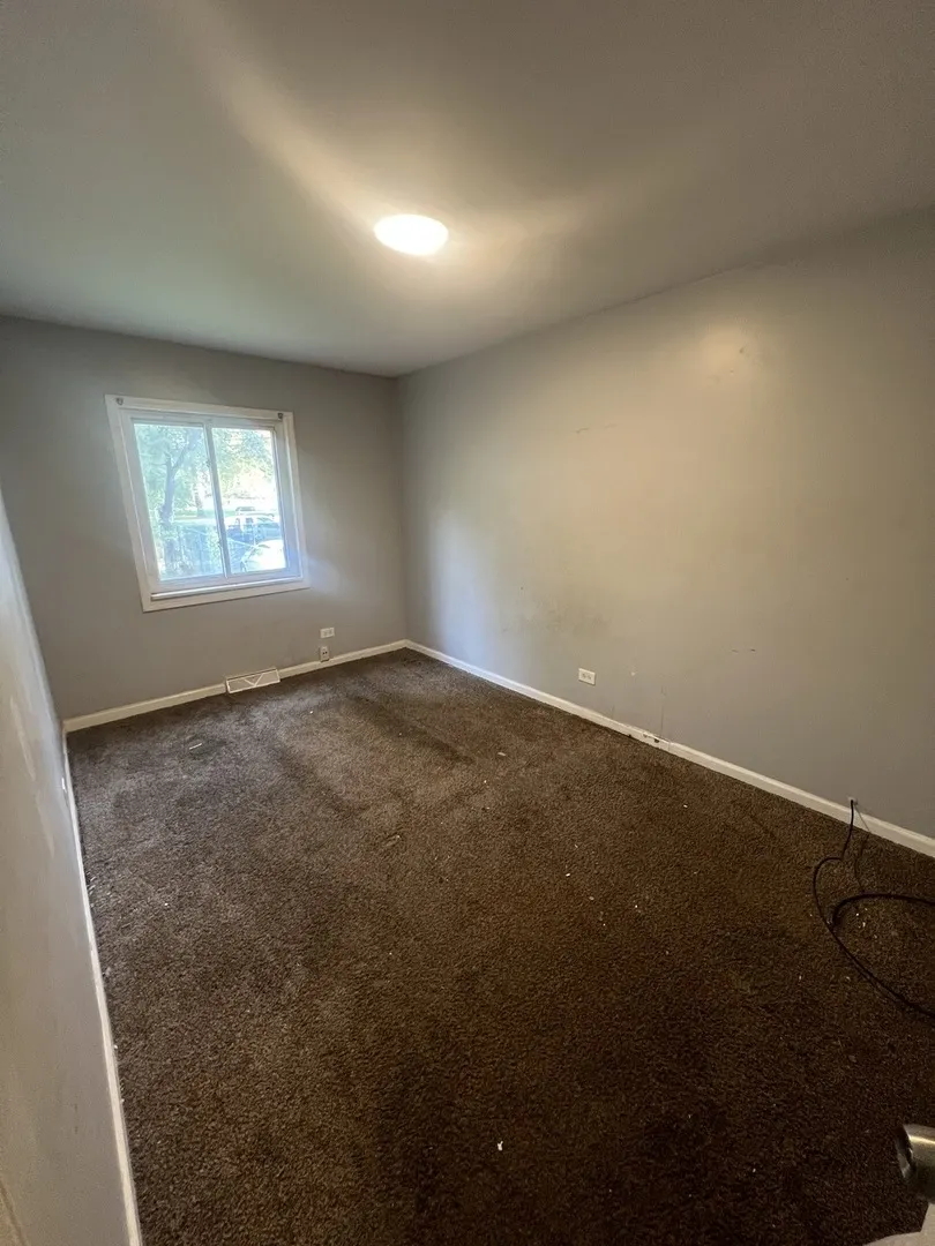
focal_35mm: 13
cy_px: 623
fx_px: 468
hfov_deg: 89.9
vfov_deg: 106.2
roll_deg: +1.8
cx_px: 468
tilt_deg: -13.9
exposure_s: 1/60
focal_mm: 1.57
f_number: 1.8
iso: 400
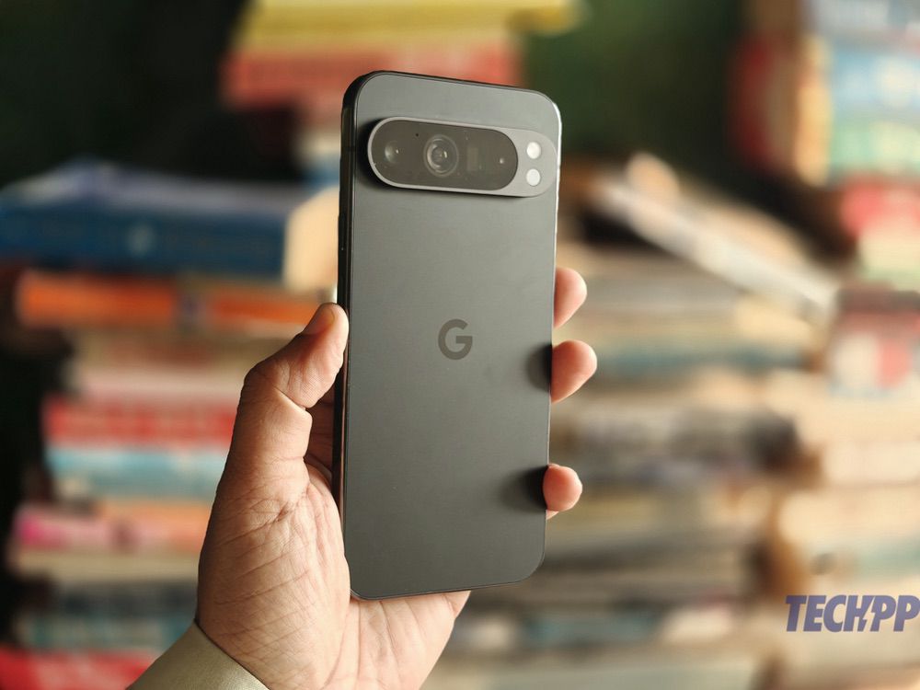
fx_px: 1249
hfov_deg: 40.4
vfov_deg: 30.9
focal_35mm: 47
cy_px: 345
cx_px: 460
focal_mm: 6.06
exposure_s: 1/100
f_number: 1.4
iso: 80
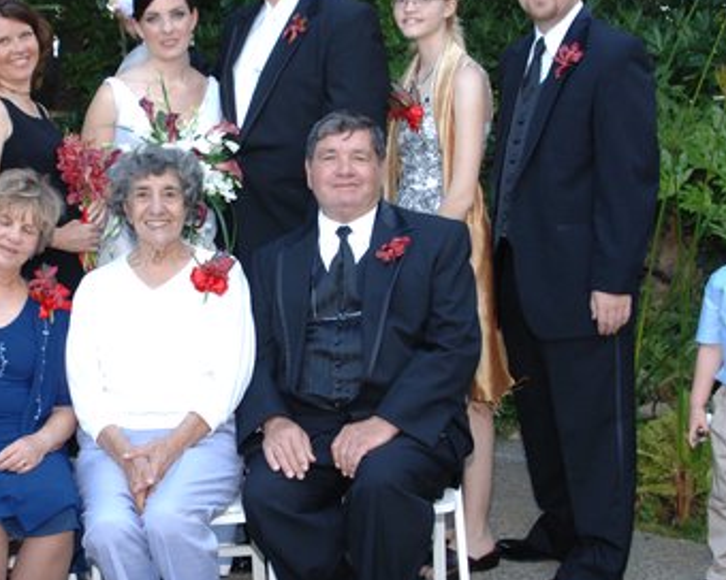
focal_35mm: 74
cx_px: 199
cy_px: 268
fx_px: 1590
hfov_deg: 25.5
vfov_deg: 20.7
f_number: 5.6
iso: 400
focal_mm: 28
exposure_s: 1/50
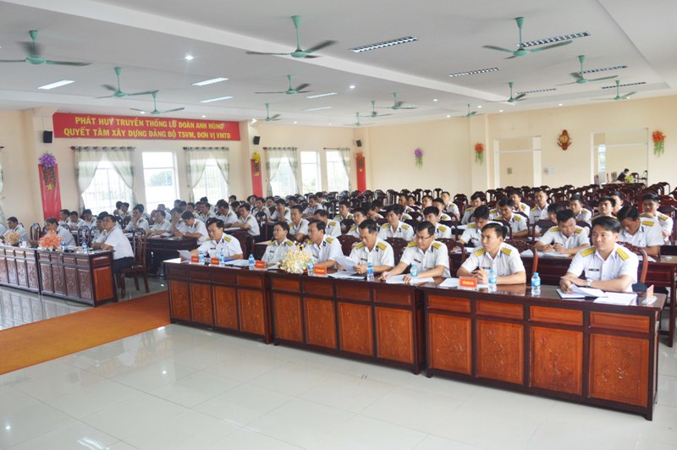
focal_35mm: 27
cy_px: 225
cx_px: 338
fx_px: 507
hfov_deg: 67.4
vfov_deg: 47.9
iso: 400
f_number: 4.5
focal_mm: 18
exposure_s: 1/80
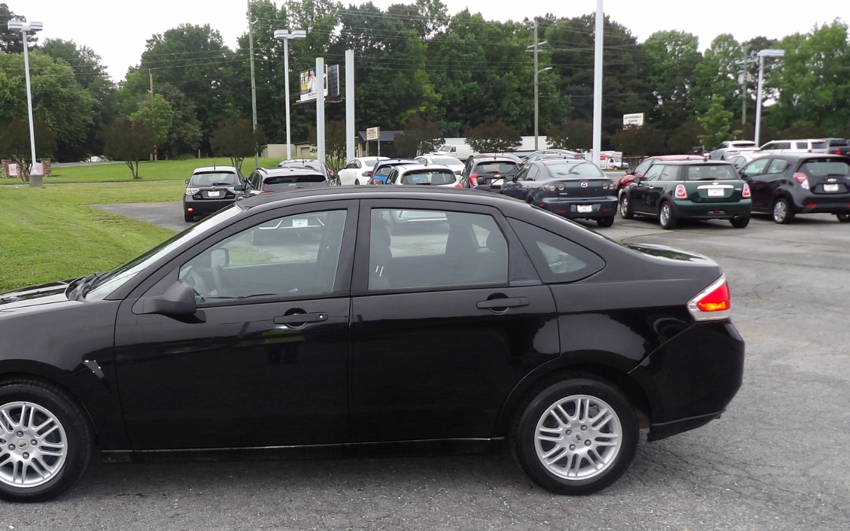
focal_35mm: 35
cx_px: 286
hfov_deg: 54.3
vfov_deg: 36.1
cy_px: 328
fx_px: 811
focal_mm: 4.3
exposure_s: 1/181
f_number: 3.2
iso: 100
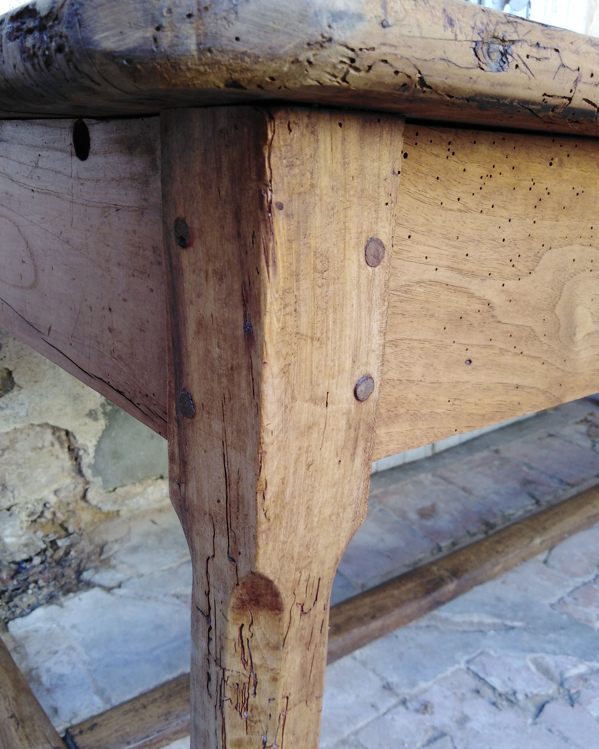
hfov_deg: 48.4
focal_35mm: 30
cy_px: 378
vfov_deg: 58.8
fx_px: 665
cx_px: 265
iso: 100
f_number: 2.2
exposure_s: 1/30
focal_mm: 3.46
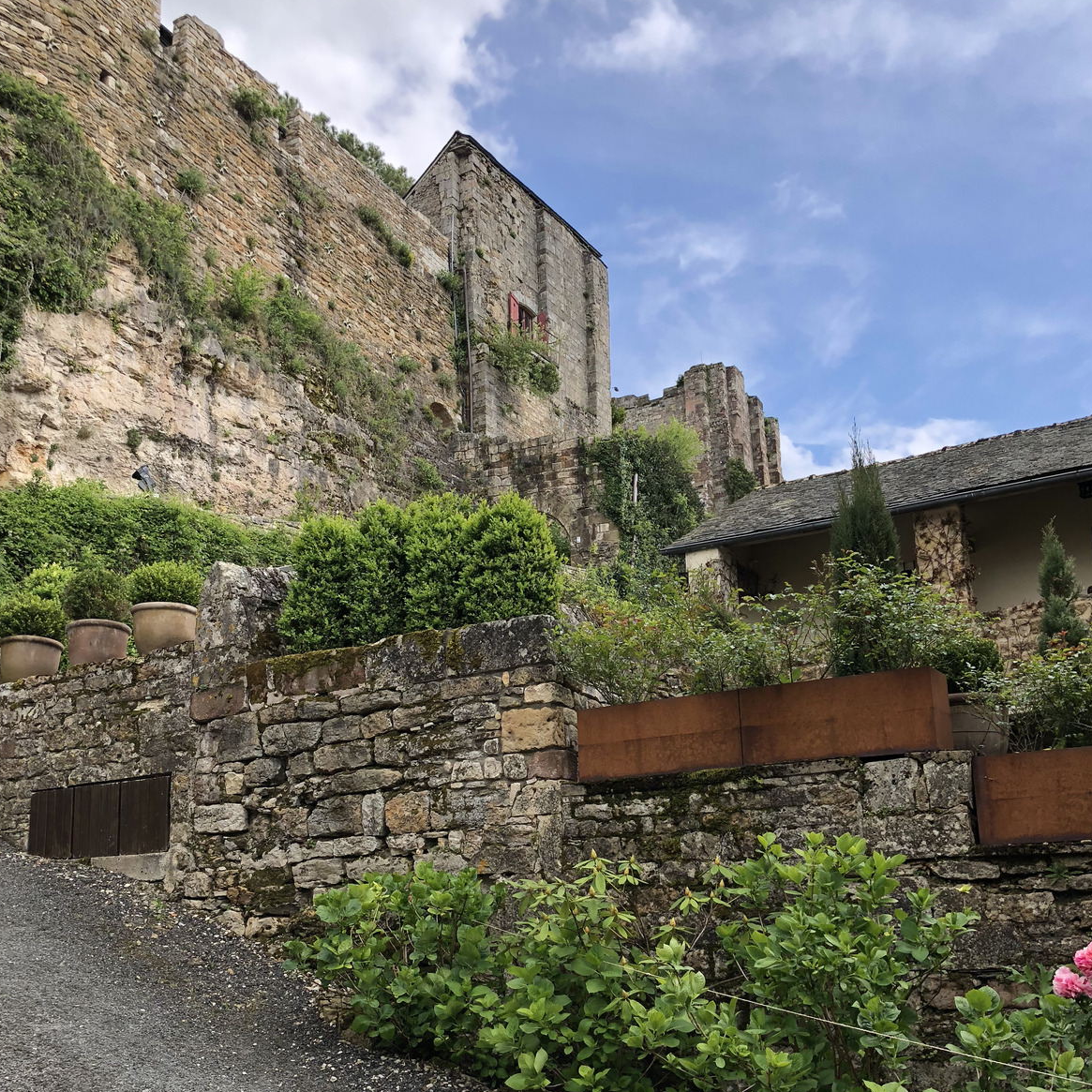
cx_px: 533
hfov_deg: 48.4
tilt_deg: +12.9
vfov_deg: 48.1
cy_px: 669
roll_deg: +0.4
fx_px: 1213
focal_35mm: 34
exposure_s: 1/842
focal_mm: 4
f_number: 1.8
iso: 20
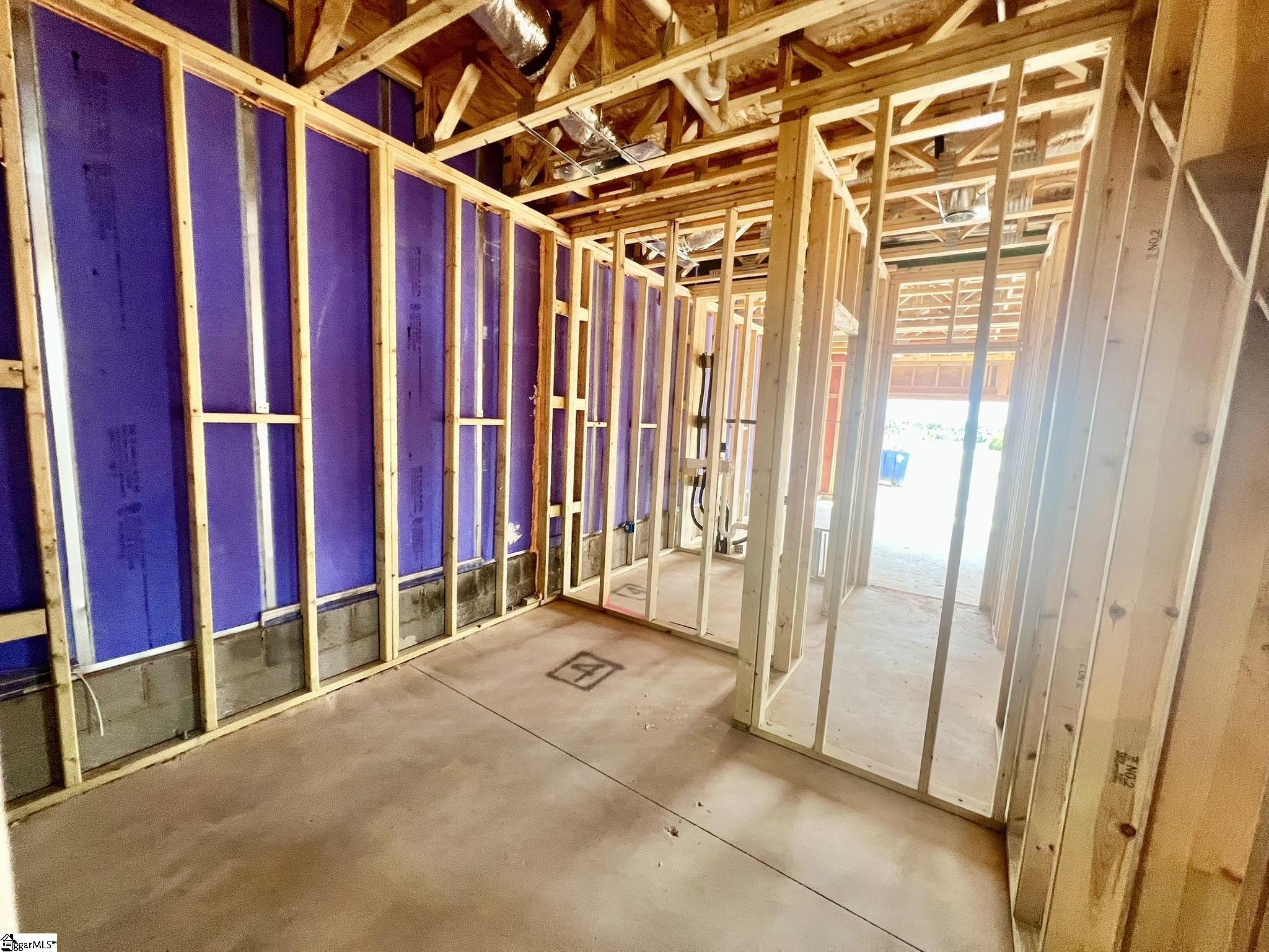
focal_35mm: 13
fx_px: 477
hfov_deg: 106.2
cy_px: 476
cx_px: 634
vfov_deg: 89.9
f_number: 1.8
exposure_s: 1/99
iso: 125
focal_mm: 1.57
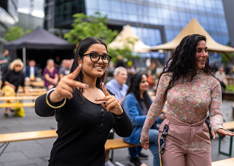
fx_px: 308
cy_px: 80
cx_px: 95
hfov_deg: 41.4
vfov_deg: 30.2
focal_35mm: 46
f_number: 1.4
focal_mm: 35
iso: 80
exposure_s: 1/1600
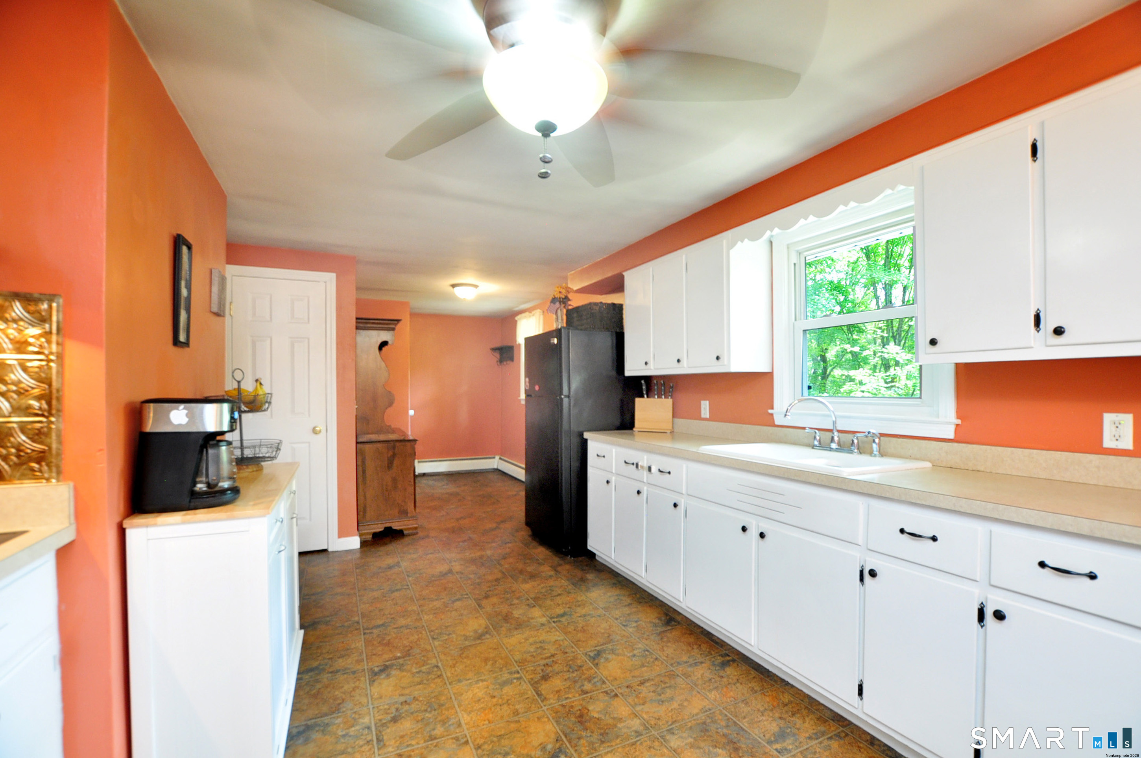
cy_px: 379
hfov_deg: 100.5
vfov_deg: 77.2
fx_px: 475
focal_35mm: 15
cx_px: 570
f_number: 4.5
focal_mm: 10
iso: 640
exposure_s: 1/8
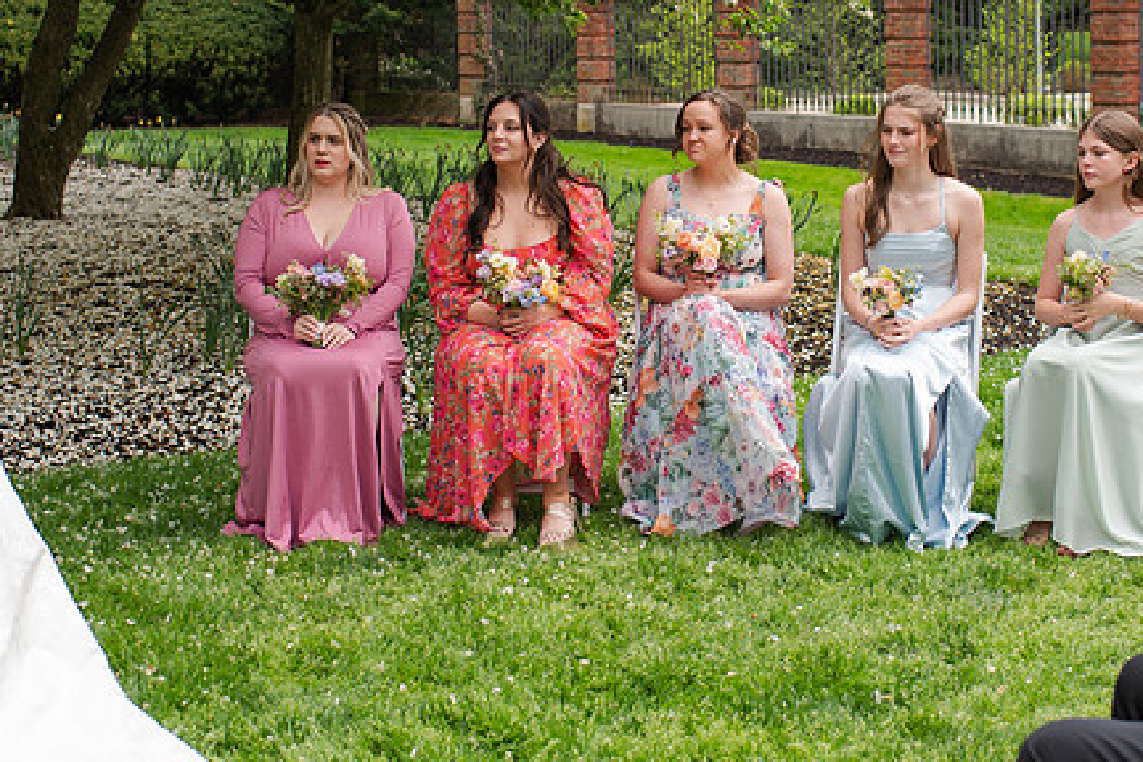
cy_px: 237
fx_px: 2127
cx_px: 659
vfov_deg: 20.2
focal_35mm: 67
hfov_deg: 30.0
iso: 100
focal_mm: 35
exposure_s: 1/640
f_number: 3.2
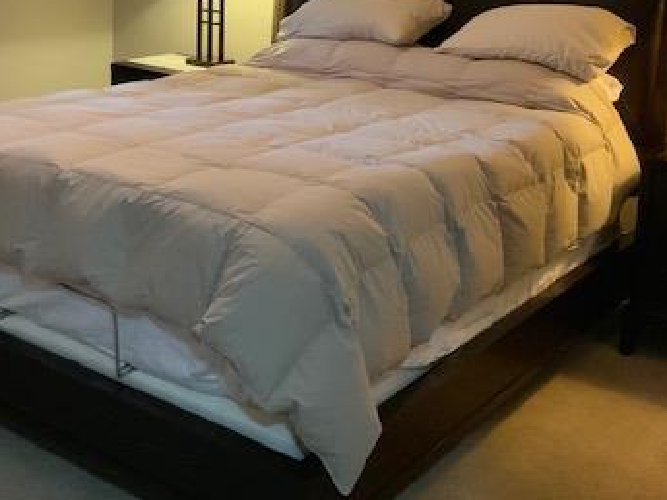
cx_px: 273
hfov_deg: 35.4
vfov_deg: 26.2
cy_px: 50
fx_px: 1041
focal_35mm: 54
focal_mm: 3
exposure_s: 1/40
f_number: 1.8
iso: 250
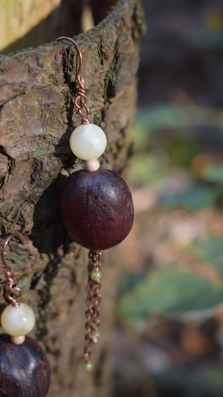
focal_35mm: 63
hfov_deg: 19.1
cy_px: 198
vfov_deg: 33.3
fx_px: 662
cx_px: 101
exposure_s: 1/80
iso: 400
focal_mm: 40
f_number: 5
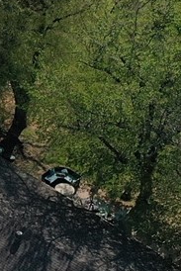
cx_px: -204
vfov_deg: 9.8
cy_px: 299
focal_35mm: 208
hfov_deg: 6.4
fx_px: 1567
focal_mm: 10.26
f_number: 4
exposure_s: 1/320
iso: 400
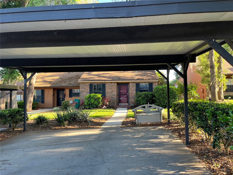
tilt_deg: +1.6
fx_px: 175
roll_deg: +1.0
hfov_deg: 67.3
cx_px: 116
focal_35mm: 26
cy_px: 88
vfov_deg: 53.1
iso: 40
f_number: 1.6
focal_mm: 5.1
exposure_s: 1/121
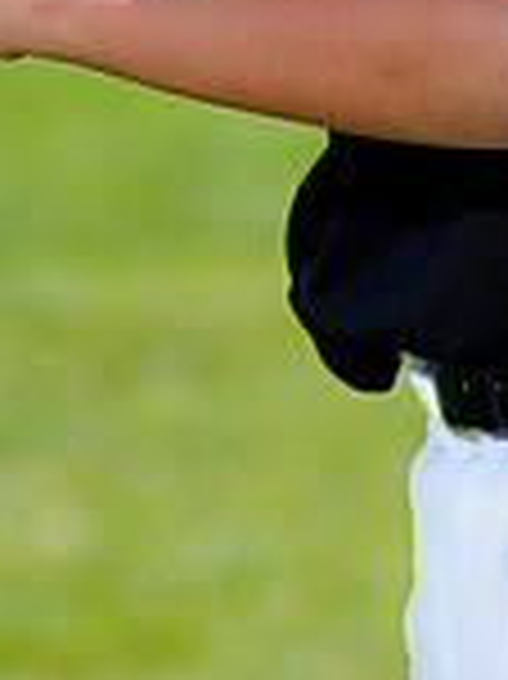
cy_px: -383
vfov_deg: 2.9
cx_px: 578
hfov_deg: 2.2
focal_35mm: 683
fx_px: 13383
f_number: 6.3
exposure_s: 1/250
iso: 100
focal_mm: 185
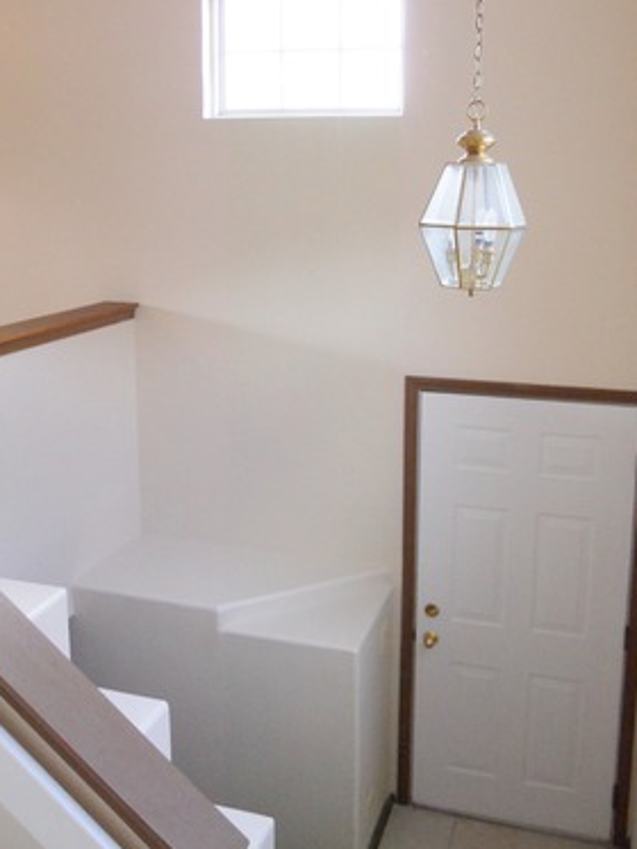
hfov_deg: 39.6
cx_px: 348
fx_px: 883
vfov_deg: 50.8
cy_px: 321
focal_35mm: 36
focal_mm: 5
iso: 400
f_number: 2.7
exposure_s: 1/160
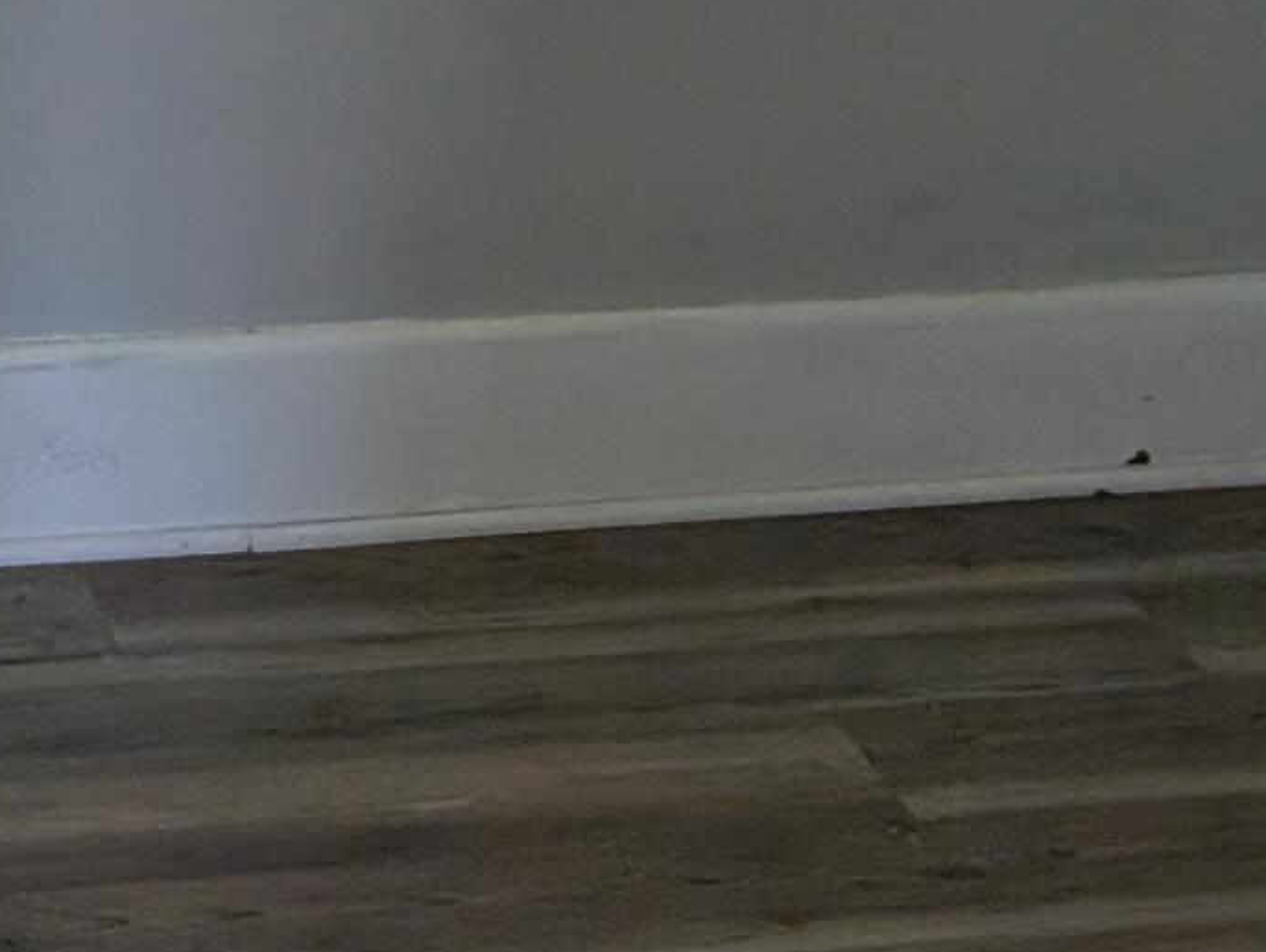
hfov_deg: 18.4
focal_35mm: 105
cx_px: 151
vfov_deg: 13.3
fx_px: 3844
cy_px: -465
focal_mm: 6.9
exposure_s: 1/261
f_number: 1.68
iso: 301
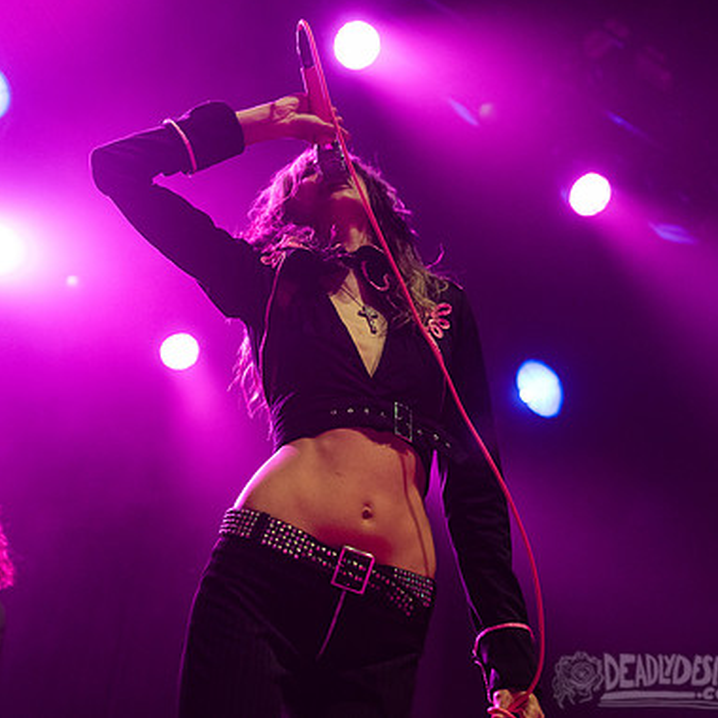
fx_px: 1502
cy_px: 344
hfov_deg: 26.7
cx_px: 236
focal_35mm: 64
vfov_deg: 26.9
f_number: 3.2
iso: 2500
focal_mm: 48
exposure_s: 1/200
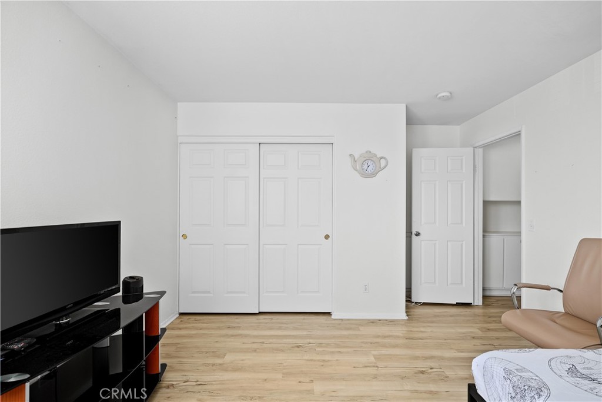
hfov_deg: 96.7
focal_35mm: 16
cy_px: 201
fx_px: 268
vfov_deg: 73.8
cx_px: 301
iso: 200
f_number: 4
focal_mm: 16
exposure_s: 1/15
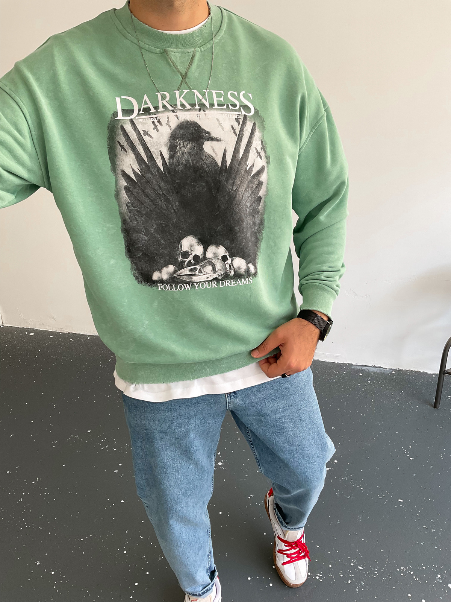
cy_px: 301
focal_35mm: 29
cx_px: 226
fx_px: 504
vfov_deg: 61.7
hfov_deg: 48.2
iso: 50
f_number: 1.8
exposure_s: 1/120
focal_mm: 3
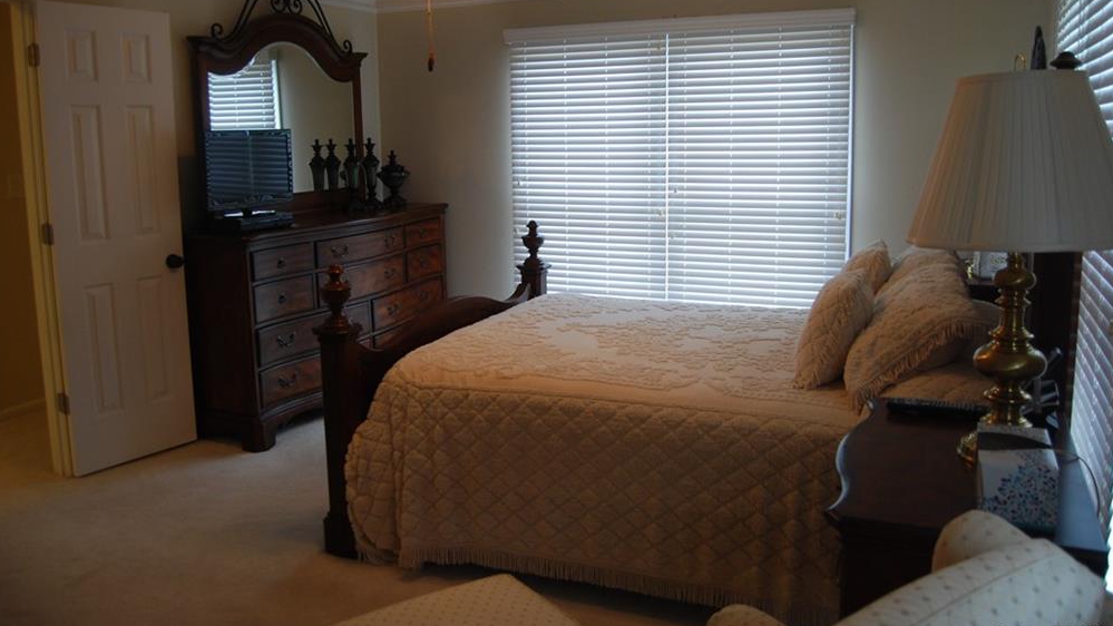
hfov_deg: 66.1
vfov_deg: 40.1
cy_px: 262
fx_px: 856
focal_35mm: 29
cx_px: 545
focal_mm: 18
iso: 400
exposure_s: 1/50
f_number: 3.5
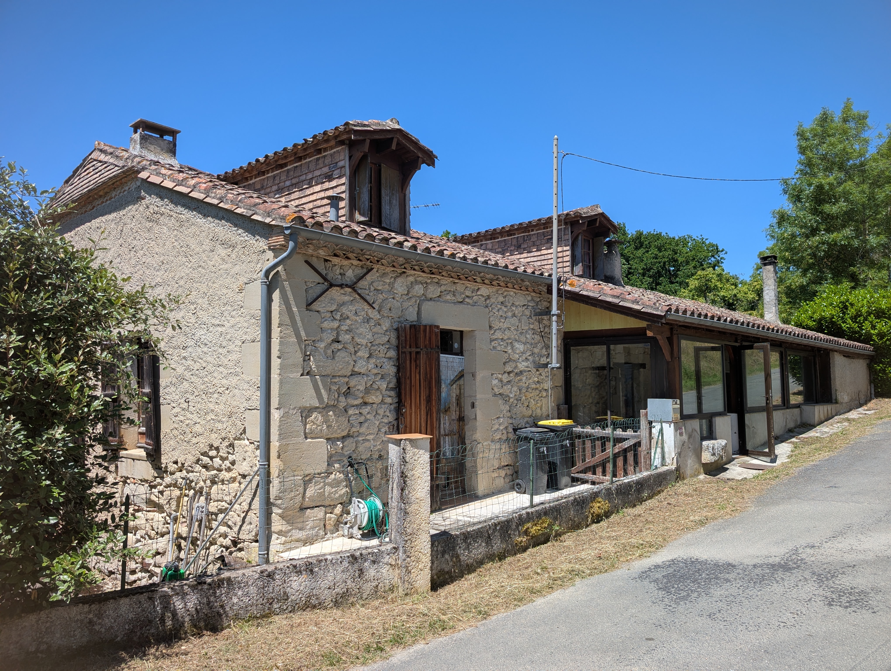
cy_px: 336
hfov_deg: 71.5
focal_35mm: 24
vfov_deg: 56.9
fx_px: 619
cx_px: 446
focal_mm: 6.9
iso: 19
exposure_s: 1/822
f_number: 1.68
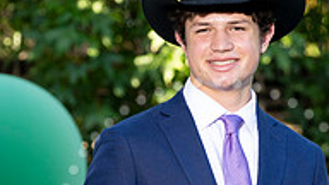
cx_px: 214
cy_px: 236
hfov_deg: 7.3
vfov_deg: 4.1
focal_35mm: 294
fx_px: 2565
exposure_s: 1/200
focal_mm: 120
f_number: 4.5
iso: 400
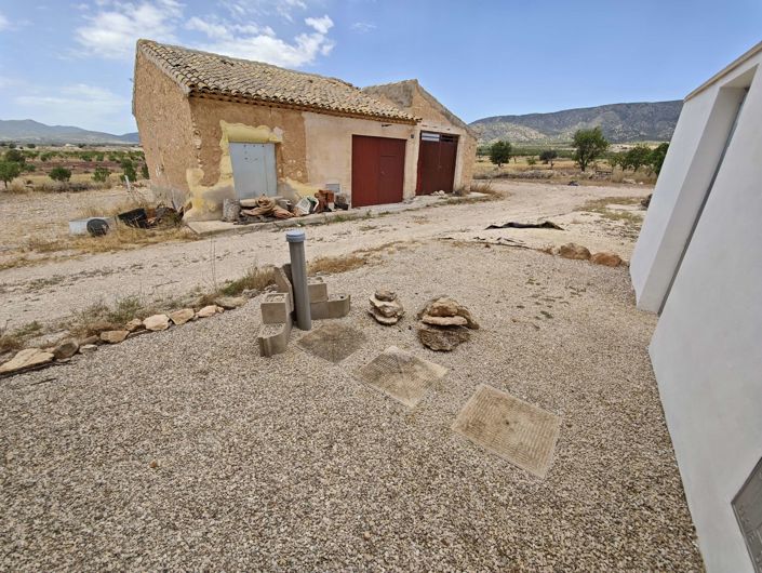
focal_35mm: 14
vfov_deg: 85.8
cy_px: 286
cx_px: 381
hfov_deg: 102.0
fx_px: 308
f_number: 2.2
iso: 50
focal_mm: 2.16
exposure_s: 1/378
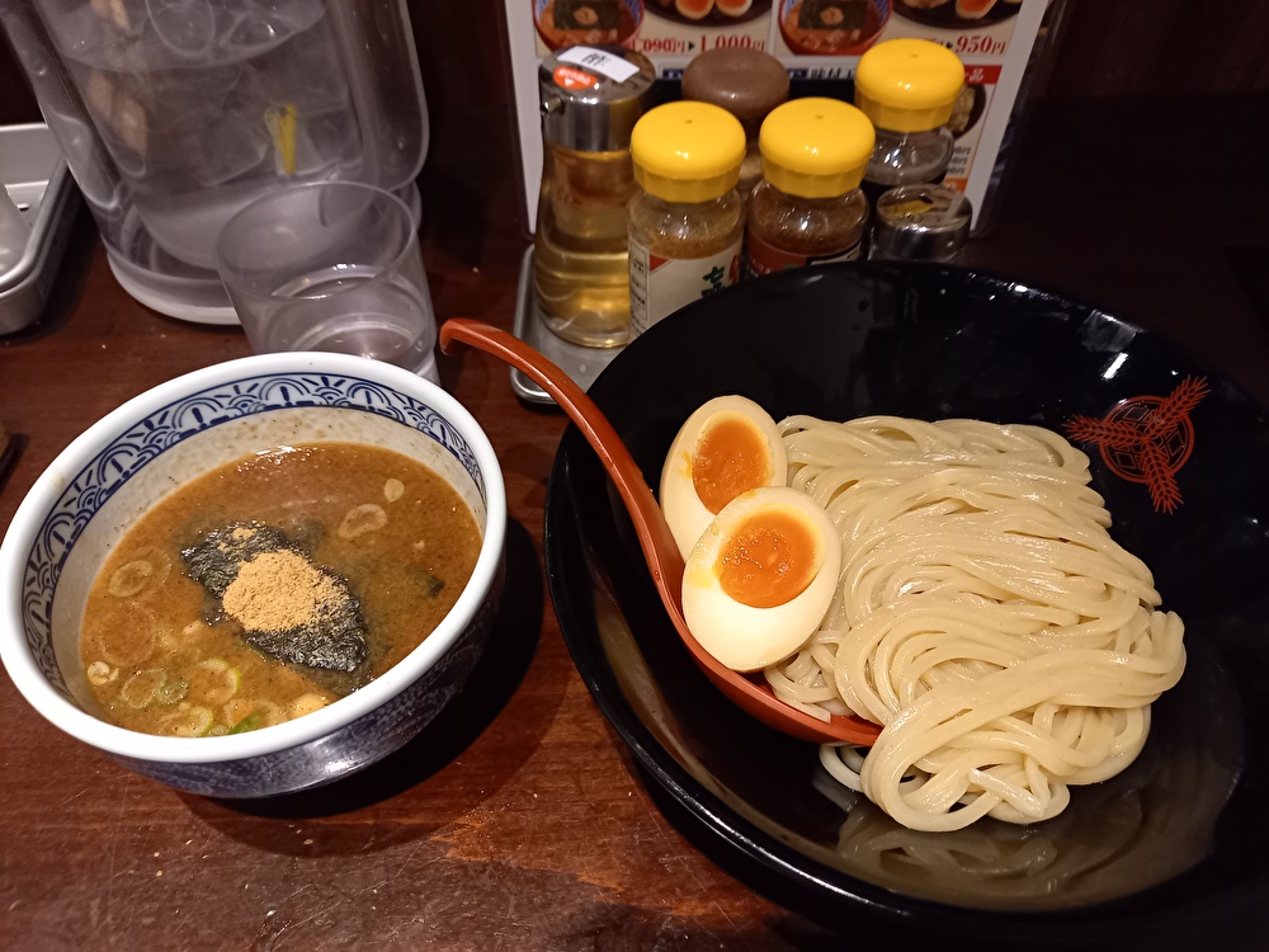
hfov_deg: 69.4
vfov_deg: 54.9
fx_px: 916
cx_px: 634
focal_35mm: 25
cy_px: 476
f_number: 1.8
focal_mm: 4.65
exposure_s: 1/25
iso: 500
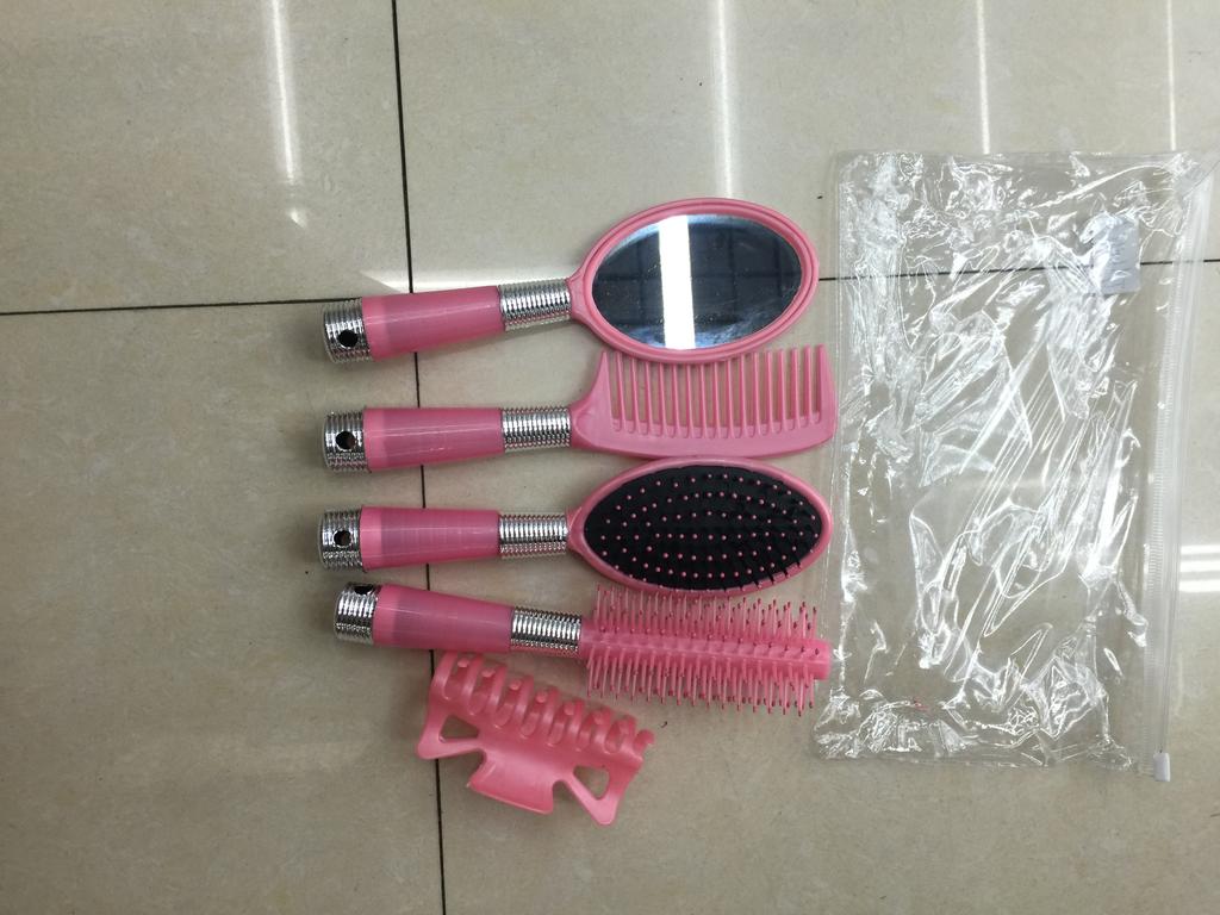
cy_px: 458
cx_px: 610
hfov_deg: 61.7
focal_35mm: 29
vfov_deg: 48.2
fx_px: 1022
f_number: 2.2
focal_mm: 4.15
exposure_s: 1/33
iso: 32
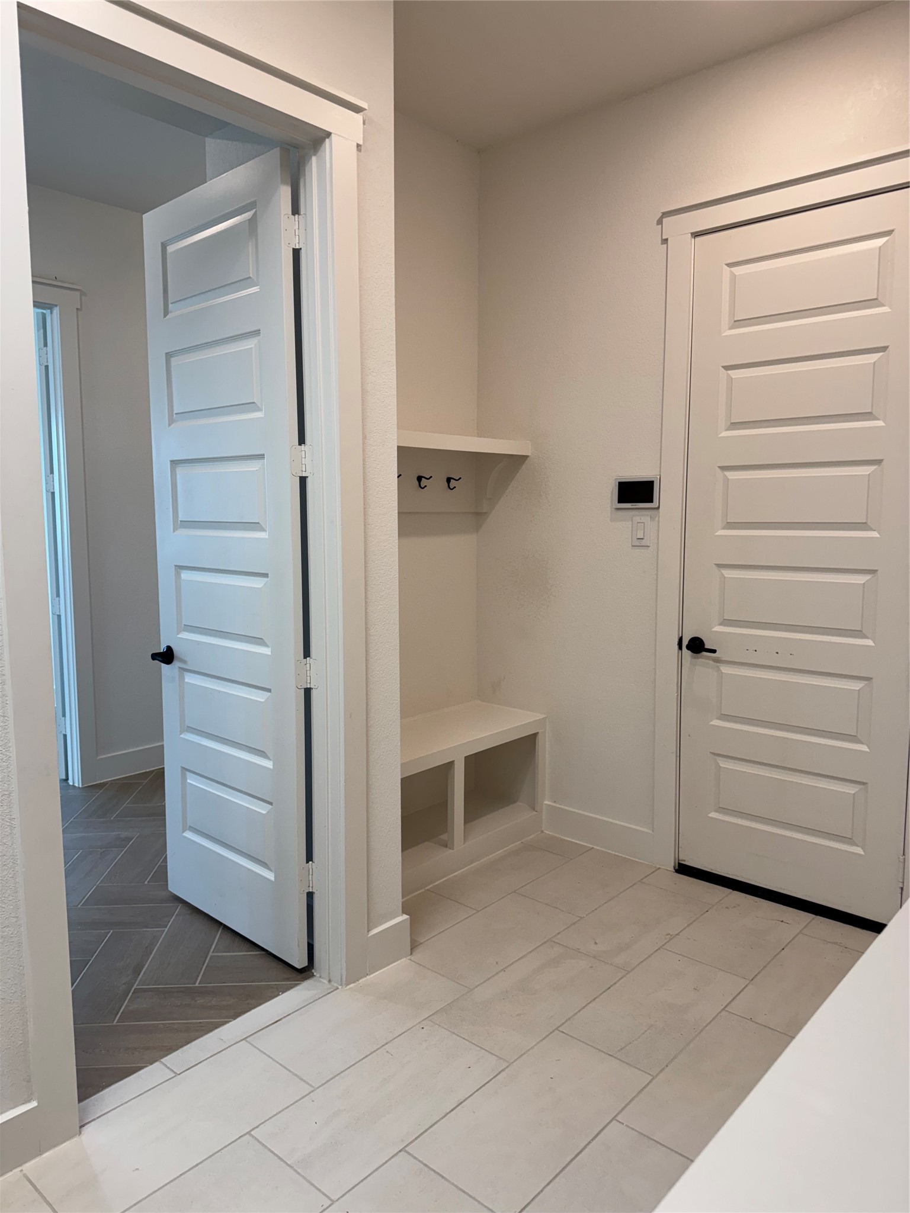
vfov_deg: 71.6
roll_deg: +0.5
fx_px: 841
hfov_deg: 56.8
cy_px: 606
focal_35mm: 24
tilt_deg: -5.5
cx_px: 455
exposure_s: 1/120
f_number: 1.78
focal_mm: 6.76
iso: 80
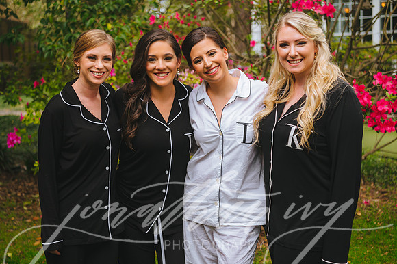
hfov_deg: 35.4
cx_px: 191
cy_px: 127
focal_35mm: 56
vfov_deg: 24.0
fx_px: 622
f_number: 3.2
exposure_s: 1/2500
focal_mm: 52
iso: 1250
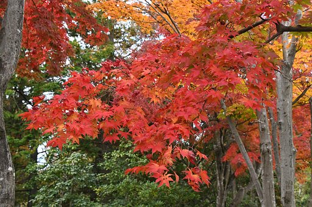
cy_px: 104
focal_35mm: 57
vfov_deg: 23.8
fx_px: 494
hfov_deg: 35.1
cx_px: 156
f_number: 9
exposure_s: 1/1250
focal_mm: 38
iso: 6400
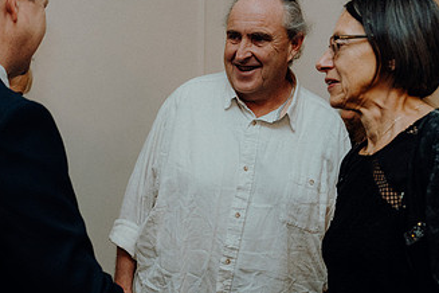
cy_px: 175
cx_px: 129
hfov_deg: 32.0
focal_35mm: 62
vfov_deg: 21.9
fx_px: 756
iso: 2500
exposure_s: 1/200
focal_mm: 35
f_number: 3.5
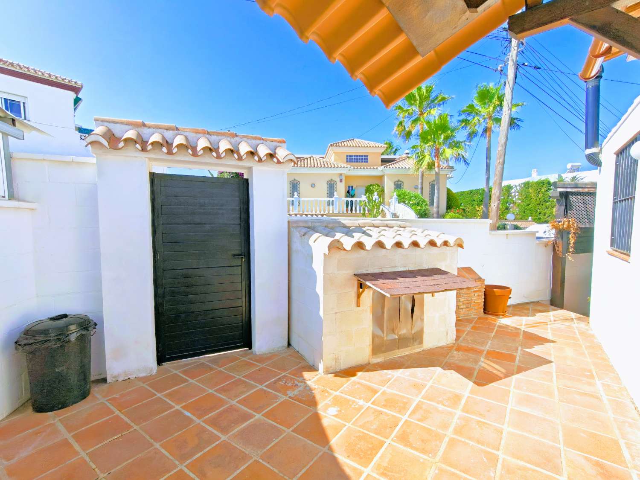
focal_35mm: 16
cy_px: 240
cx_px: 320
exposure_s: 1/2101
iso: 50
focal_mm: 2.31
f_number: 2
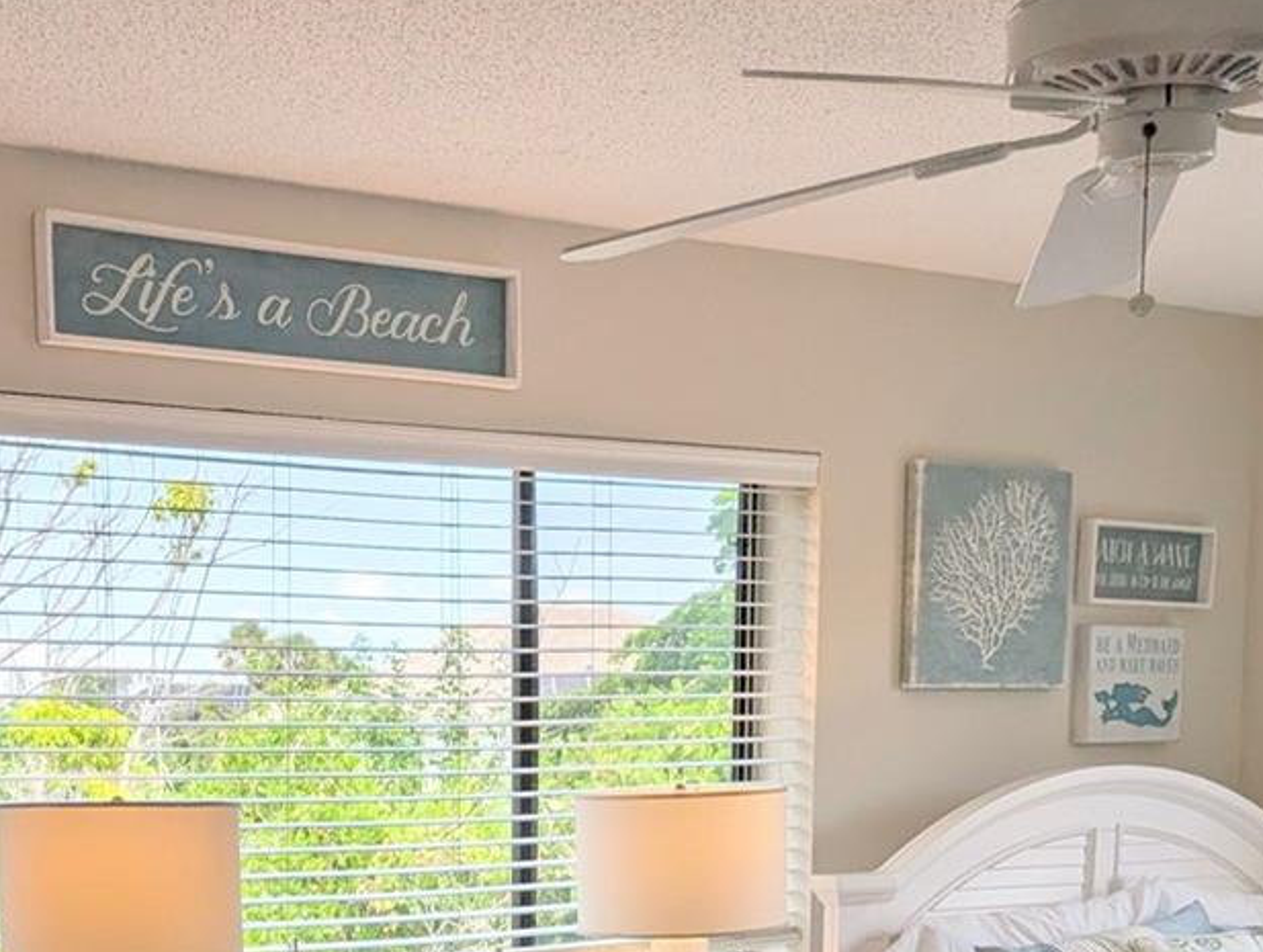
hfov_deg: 30.9
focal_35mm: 62
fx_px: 2266
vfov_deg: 22.1
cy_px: 1106
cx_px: 418
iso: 21
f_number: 1.68
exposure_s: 1/2299
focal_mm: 6.9
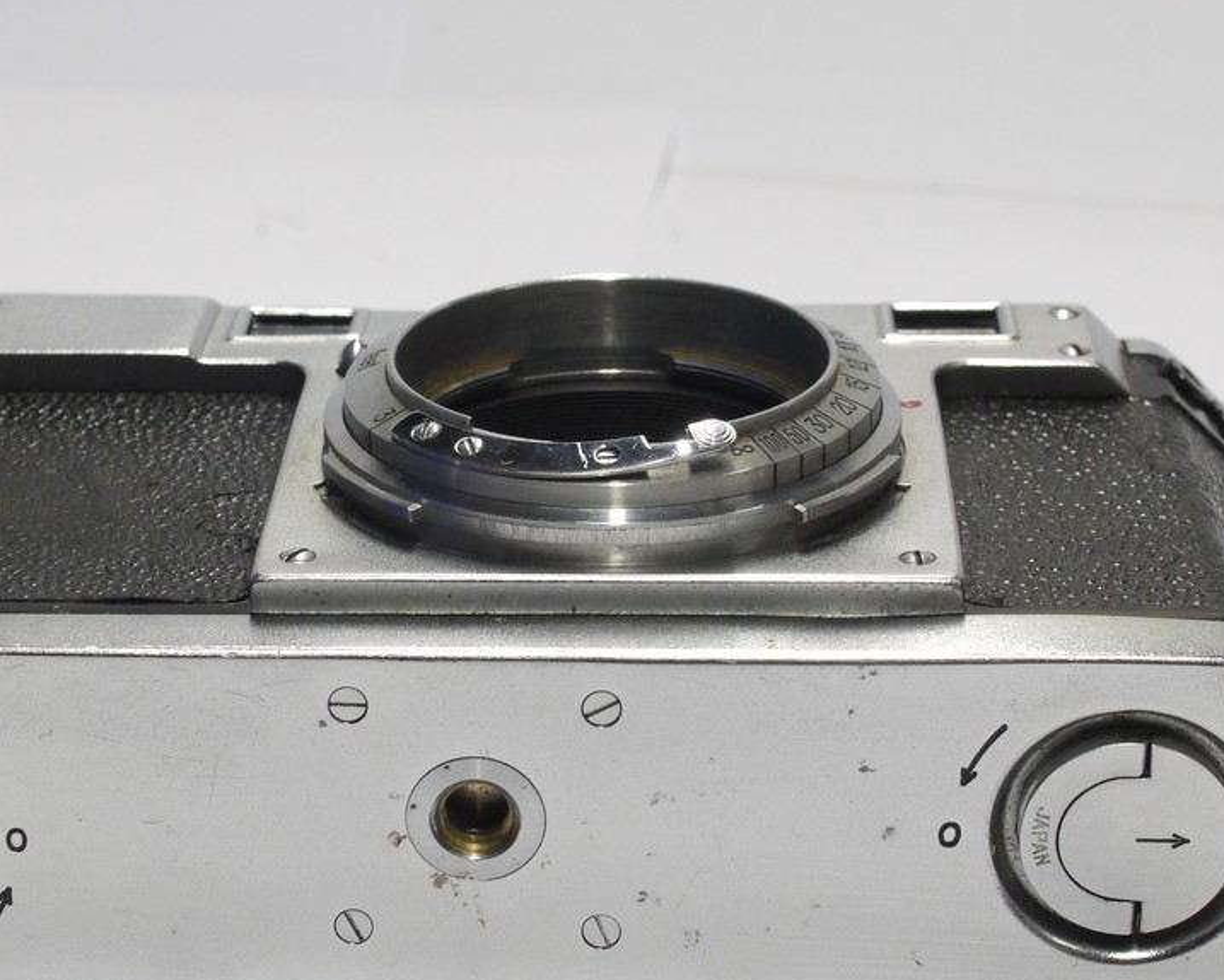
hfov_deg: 19.5
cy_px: 531
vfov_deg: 15.7
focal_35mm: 98
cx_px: 519
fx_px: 3551
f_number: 9
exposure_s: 1/13
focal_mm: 30
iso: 400
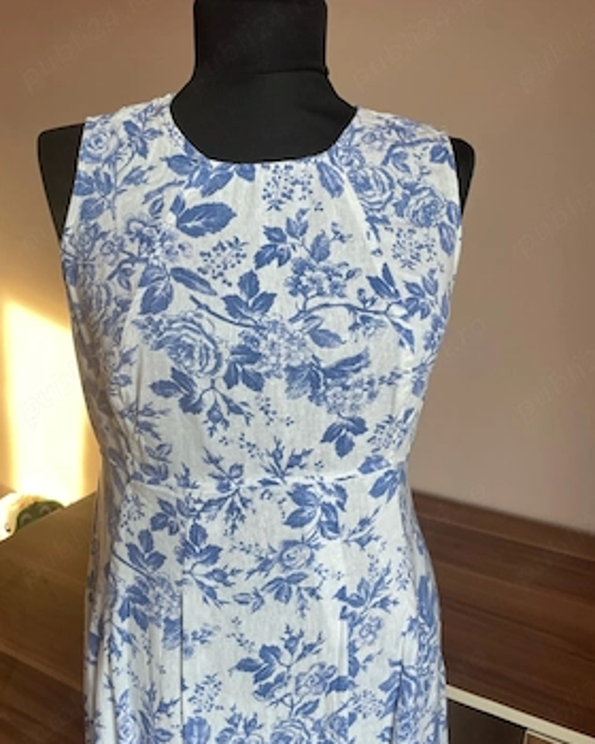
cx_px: 295
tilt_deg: -16.9
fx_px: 638
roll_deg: -1.4
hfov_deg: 50.0
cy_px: 393
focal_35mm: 29
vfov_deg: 60.4
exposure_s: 1/121
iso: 100
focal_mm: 4.2
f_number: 1.6
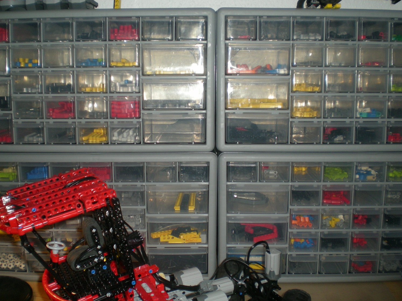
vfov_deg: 36.8
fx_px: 453
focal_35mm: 39
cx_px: 202
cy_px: 148
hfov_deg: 47.9
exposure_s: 1/60
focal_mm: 6.3
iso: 100
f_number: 3.1
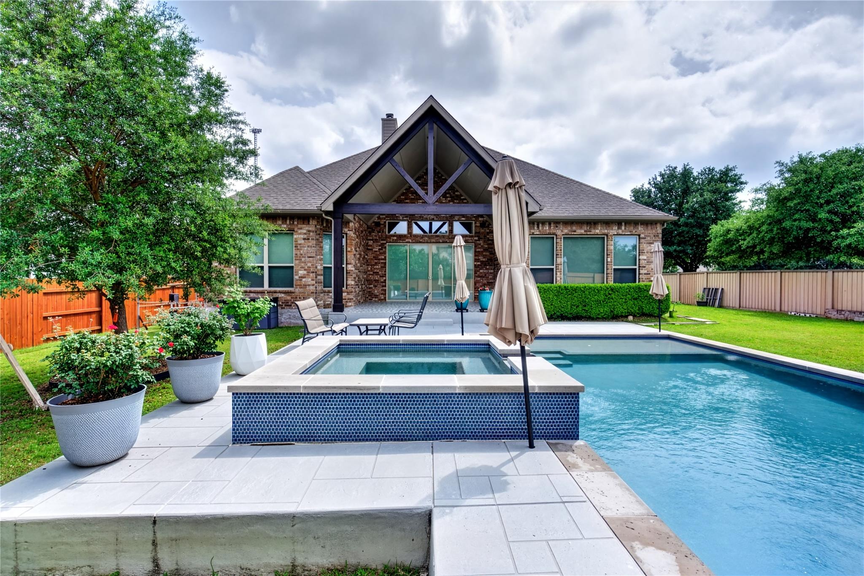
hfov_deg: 93.3
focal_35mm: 17
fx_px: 408
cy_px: 288
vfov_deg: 70.4
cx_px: 432
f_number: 4
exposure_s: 1/8000
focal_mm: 17
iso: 100
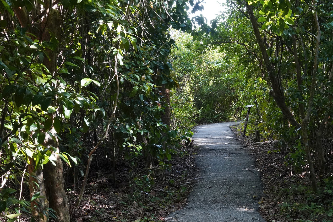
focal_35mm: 56
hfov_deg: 35.4
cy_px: 108
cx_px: 213
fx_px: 518
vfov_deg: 24.2
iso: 1600
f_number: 11
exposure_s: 1/100
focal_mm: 39
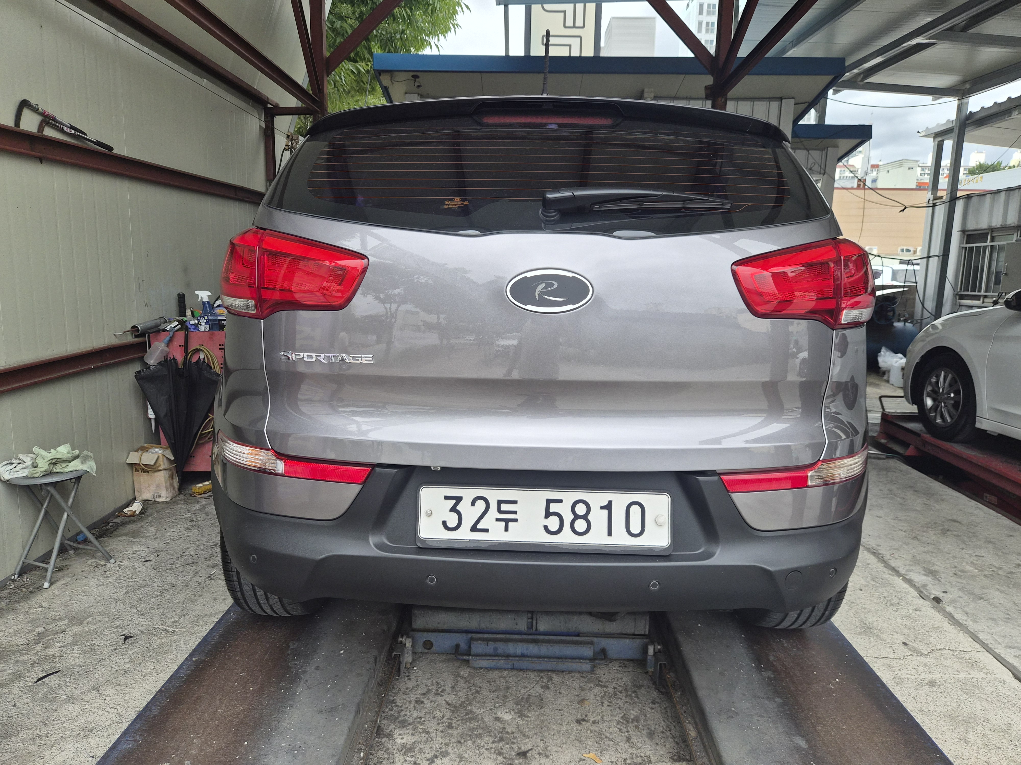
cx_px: 510
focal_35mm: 23
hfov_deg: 73.9
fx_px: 678
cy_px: 382
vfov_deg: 58.9
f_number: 1.8
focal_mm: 5.4
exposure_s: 1/864
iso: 80
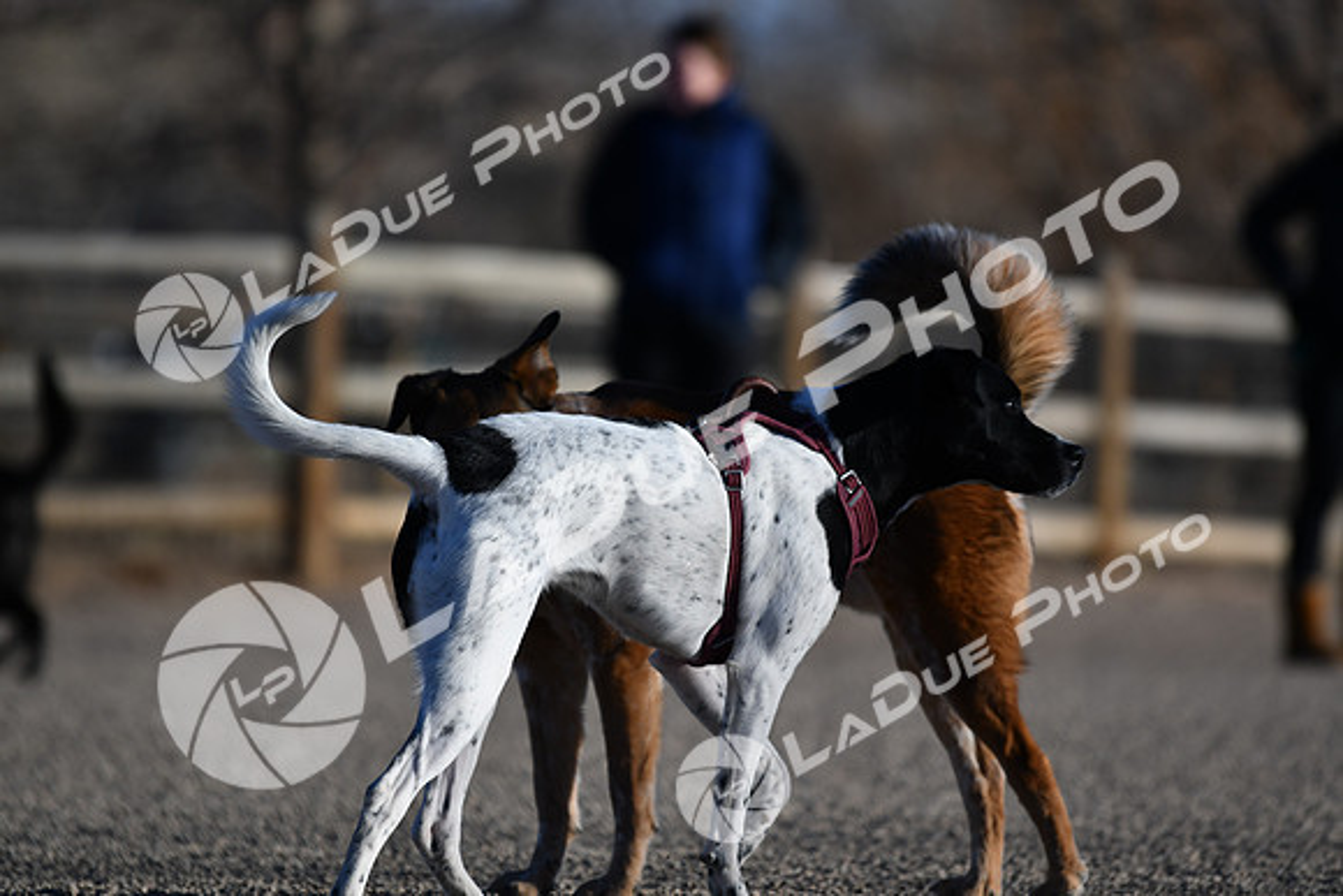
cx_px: 672
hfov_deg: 7.2
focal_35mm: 285
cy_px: 448
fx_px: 10634
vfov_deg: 4.8
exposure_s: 1/4000
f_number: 2.8
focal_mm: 190
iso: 100
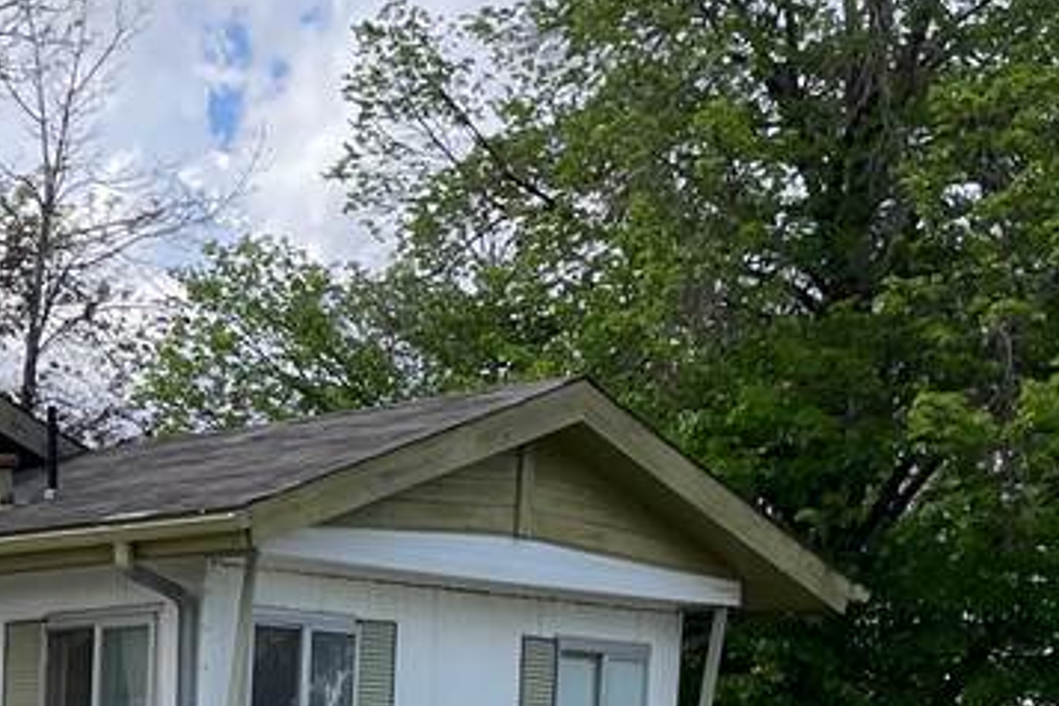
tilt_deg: -2.6
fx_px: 2853
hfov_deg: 18.5
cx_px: -555
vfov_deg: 13.3
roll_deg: -2.0
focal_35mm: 97
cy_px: 1074
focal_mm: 4.2
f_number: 1.6
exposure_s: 1/1715
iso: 32
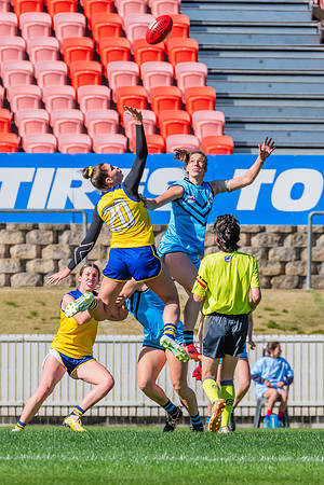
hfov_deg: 1.6
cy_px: 247
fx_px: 11310
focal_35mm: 838
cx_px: 136
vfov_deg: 2.5
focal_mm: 420
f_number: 13
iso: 800
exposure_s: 1/1250
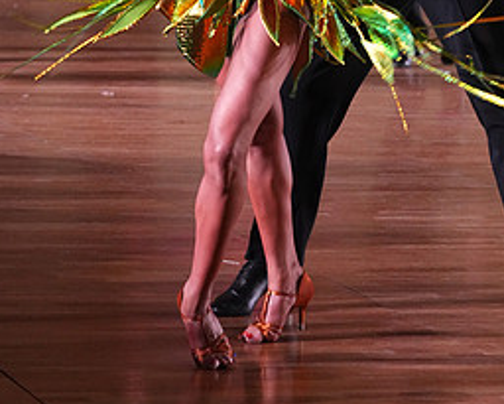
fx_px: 3939
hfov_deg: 7.3
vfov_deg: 5.8
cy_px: -108
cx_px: 318
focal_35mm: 264
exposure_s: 1/200
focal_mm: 124
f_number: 5.6
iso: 4000
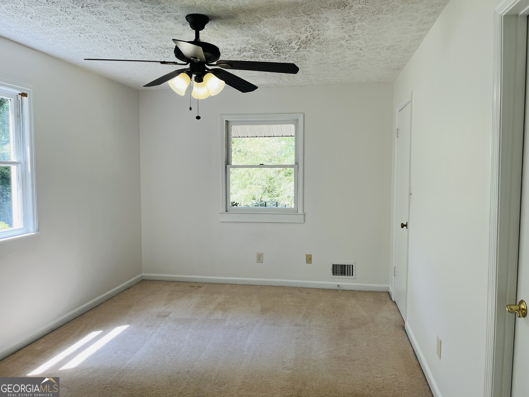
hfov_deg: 67.3
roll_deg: -0.3
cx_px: 264
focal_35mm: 26
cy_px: 198
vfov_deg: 53.1
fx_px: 397
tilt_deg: -3.5
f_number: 1.6
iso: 50
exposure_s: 1/215
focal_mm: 5.1
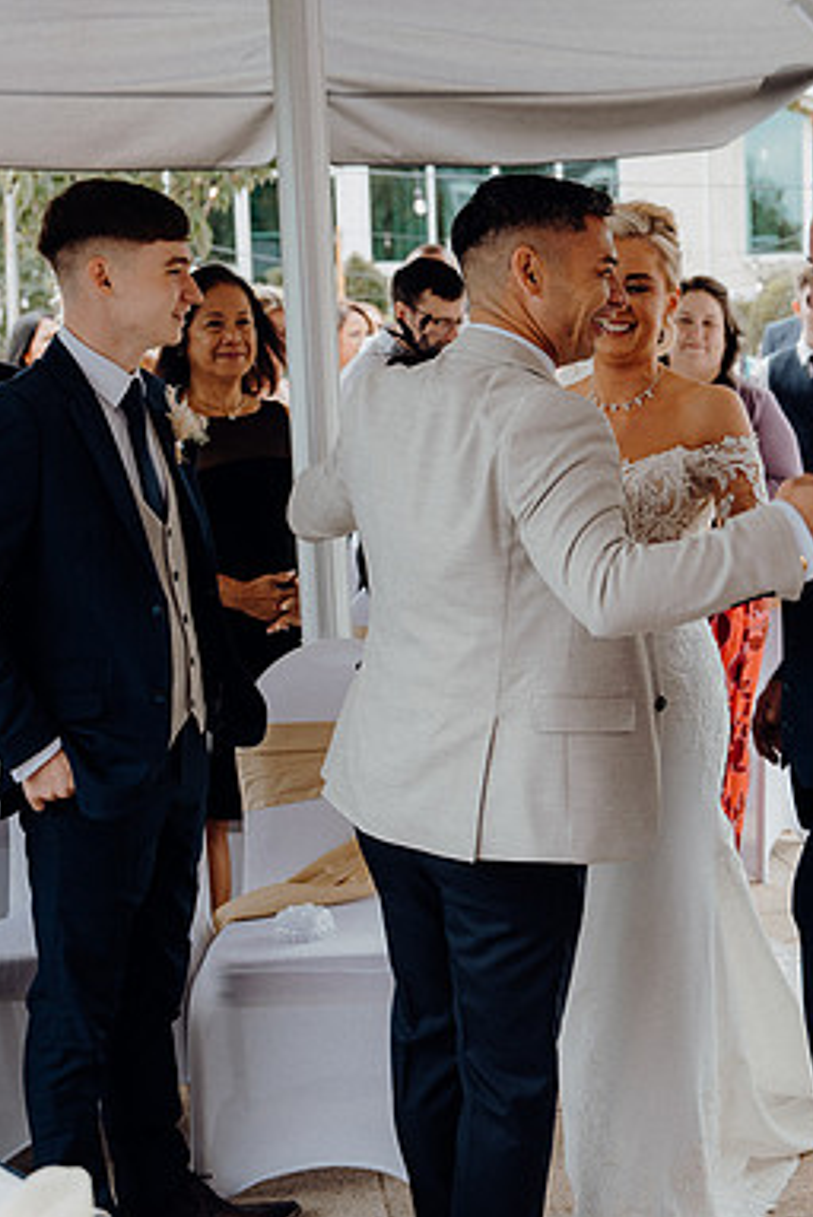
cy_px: 612
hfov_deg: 22.8
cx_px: 603
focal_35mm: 59
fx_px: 1995
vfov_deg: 33.9
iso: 125
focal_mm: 39
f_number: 3.5
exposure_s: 1/200
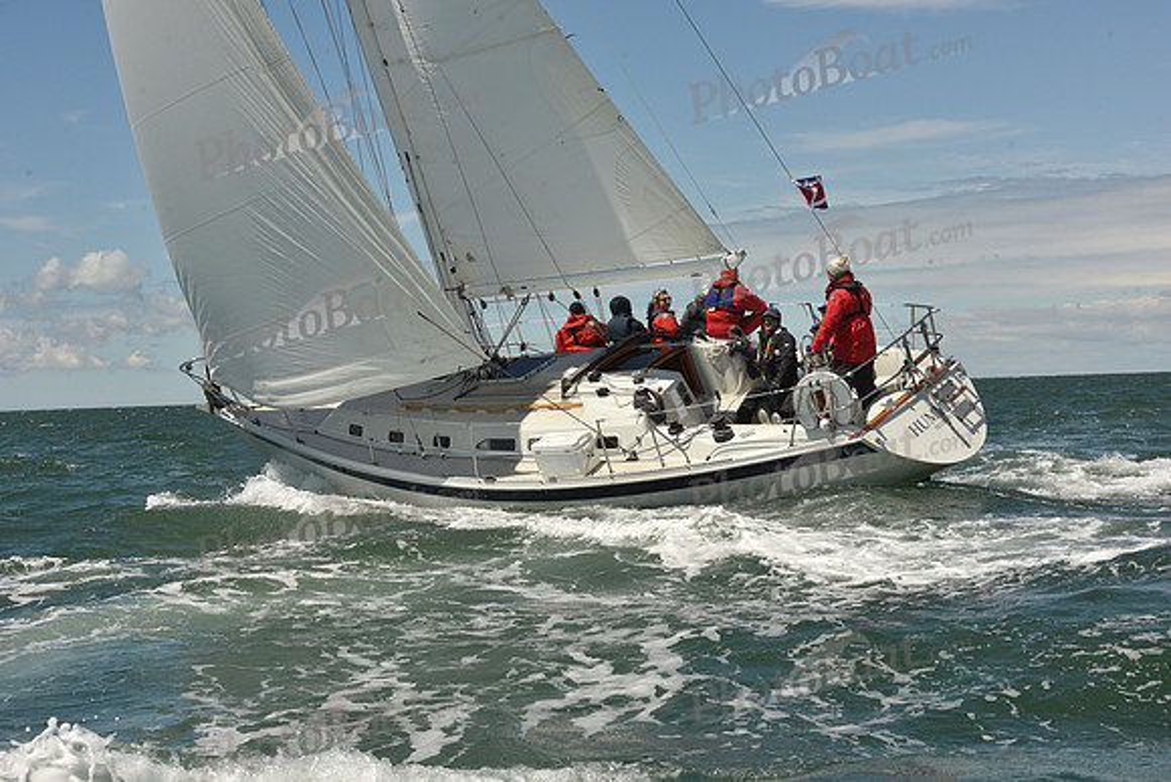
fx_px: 2277
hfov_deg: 28.8
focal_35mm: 70
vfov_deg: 19.5
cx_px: 586
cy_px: 391
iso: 320
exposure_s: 1/800
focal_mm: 70
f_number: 13
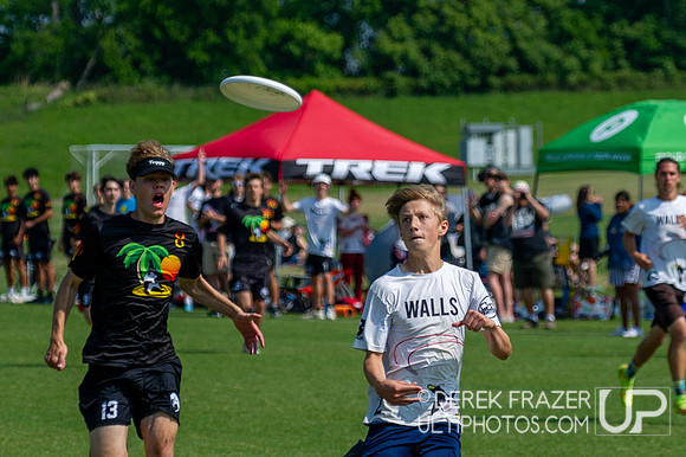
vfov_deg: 5.3
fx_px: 4913
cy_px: 272
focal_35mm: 258
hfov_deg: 8.0
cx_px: 424
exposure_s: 1/3200
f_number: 4
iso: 250
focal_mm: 135
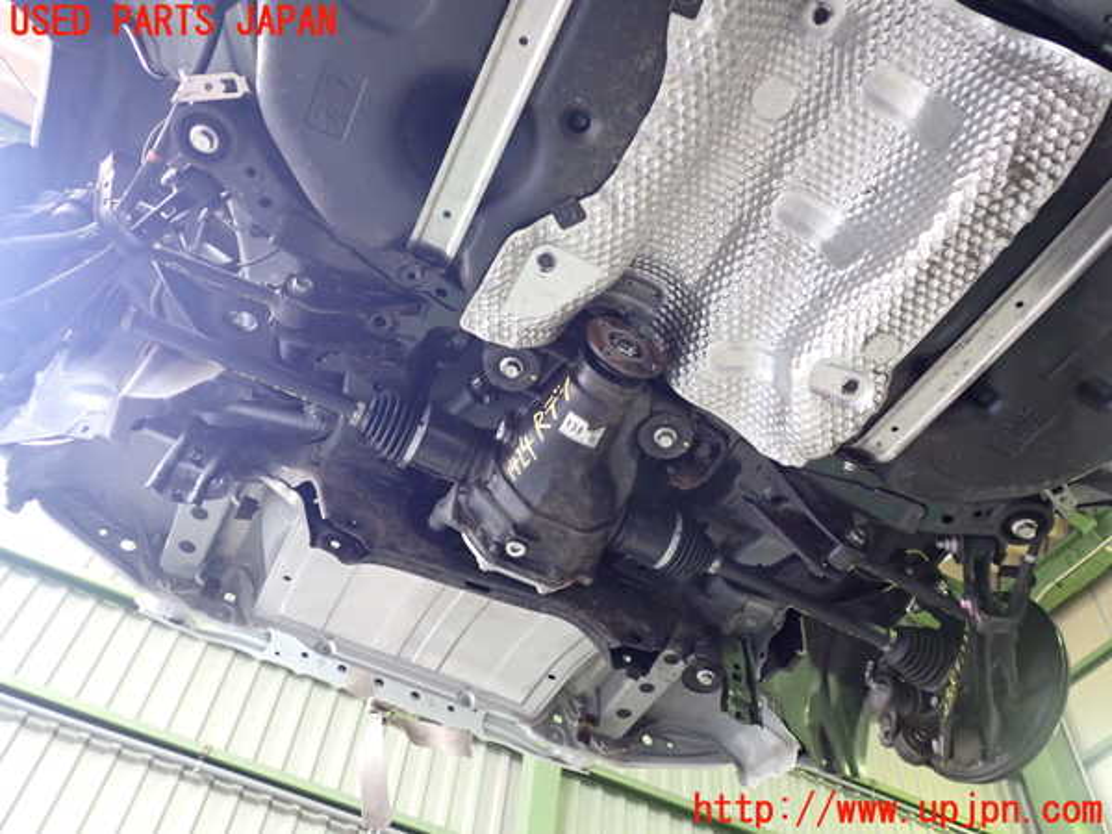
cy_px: 417
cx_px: 556
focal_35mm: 30
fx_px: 964
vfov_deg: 46.8
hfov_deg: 60.0
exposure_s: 1/30
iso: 500
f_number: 2.3
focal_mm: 5.4
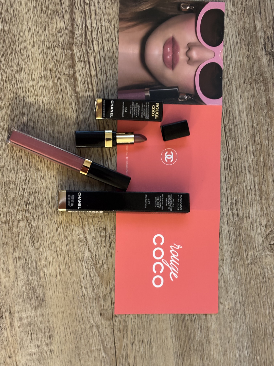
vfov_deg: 36.8
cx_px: 137
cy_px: 183
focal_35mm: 52
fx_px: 549
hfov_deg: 28.0
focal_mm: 6
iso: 400
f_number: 1.6
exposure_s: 1/20
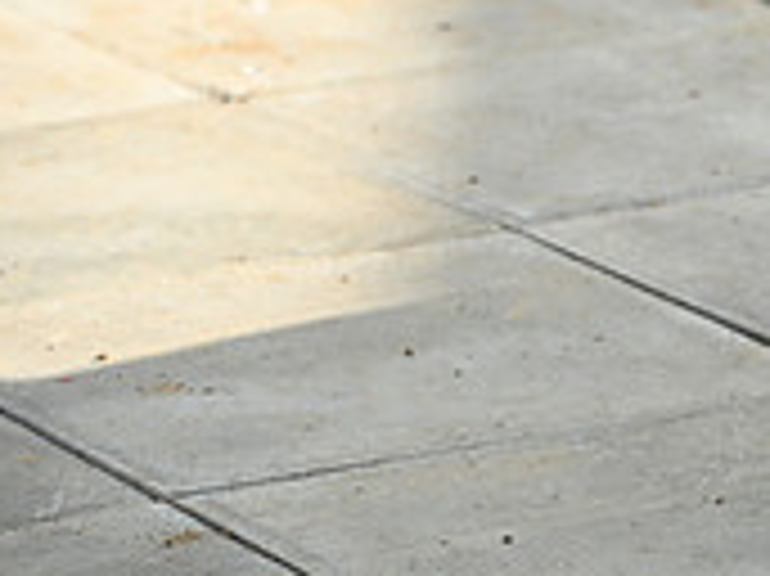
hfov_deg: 4.9
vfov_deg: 3.7
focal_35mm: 399
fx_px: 8869
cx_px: 1288
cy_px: -142
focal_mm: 122
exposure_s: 1/1000
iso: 250
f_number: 4.5
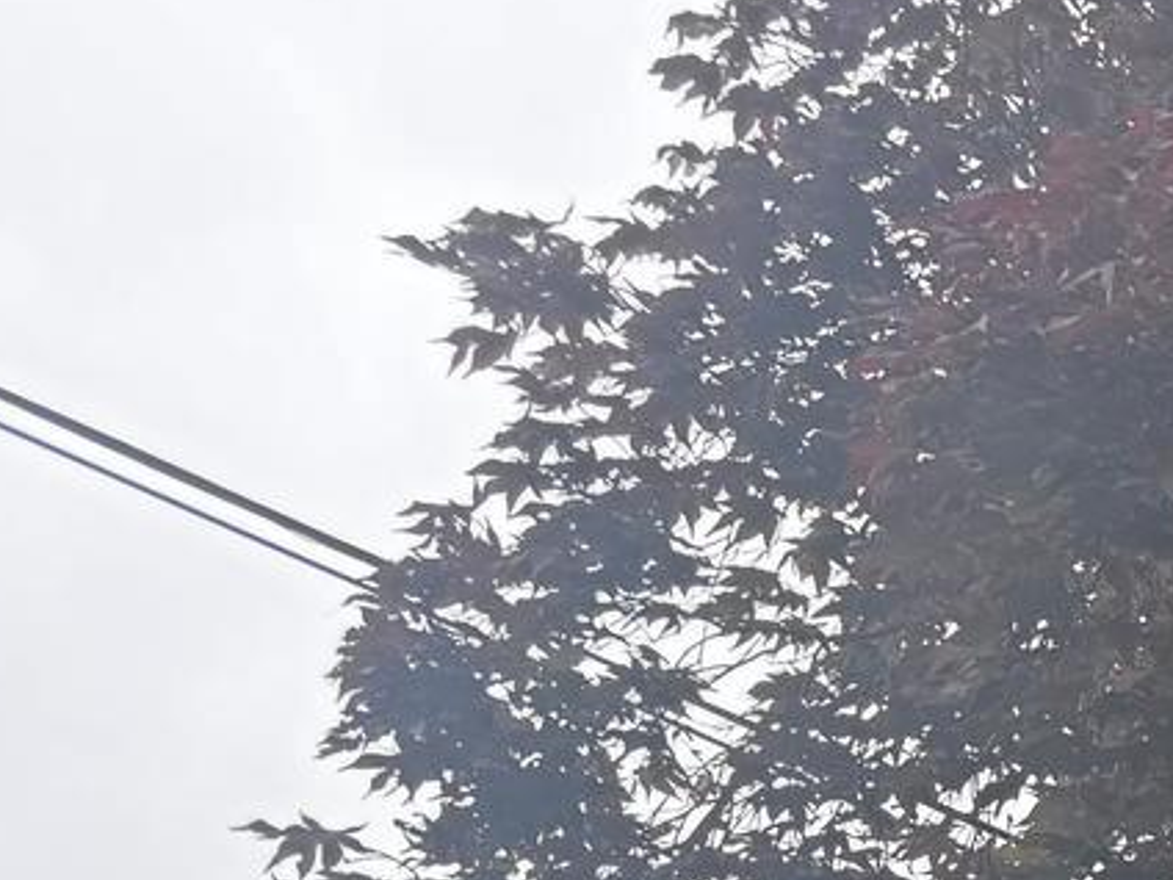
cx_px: 2219
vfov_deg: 10.9
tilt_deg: +3.9
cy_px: 2084
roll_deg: -2.9
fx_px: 3931
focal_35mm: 116
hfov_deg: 14.5
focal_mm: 6.76
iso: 64
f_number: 1.78
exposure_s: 1/239
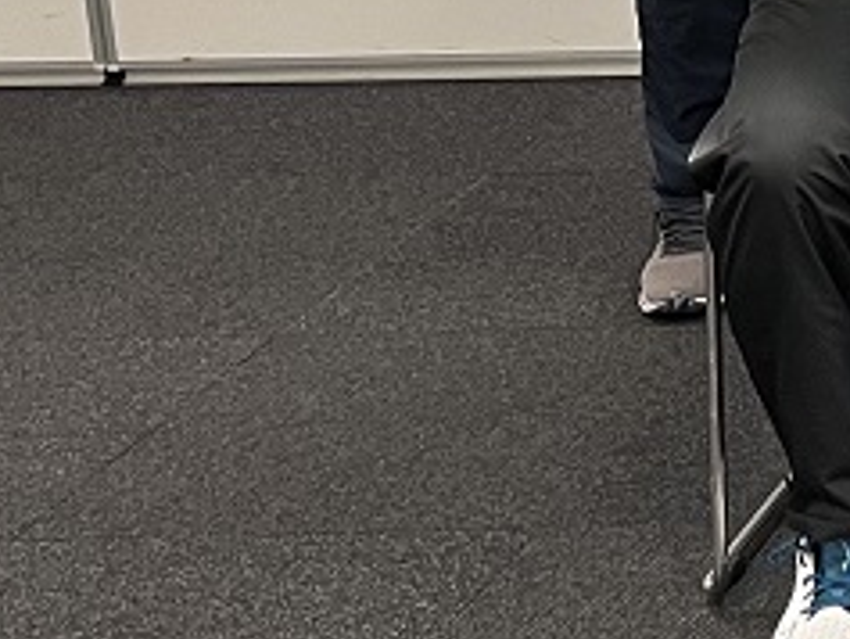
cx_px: 2120
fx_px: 3267
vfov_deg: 10.8
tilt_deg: -11.4
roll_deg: +1.0
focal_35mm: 133
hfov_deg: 11.7
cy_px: -316
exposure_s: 1/60
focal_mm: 5.1
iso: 80
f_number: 1.6
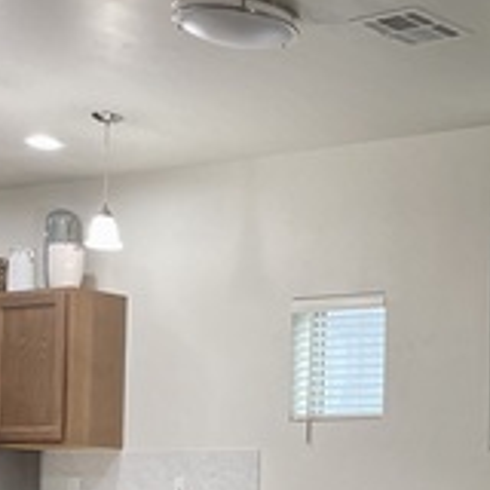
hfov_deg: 15.9
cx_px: 825
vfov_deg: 17.4
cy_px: 560
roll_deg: -1.6
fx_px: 1537
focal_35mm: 96
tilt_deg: +0.2
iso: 200
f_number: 1.6
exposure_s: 1/60
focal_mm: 4.2
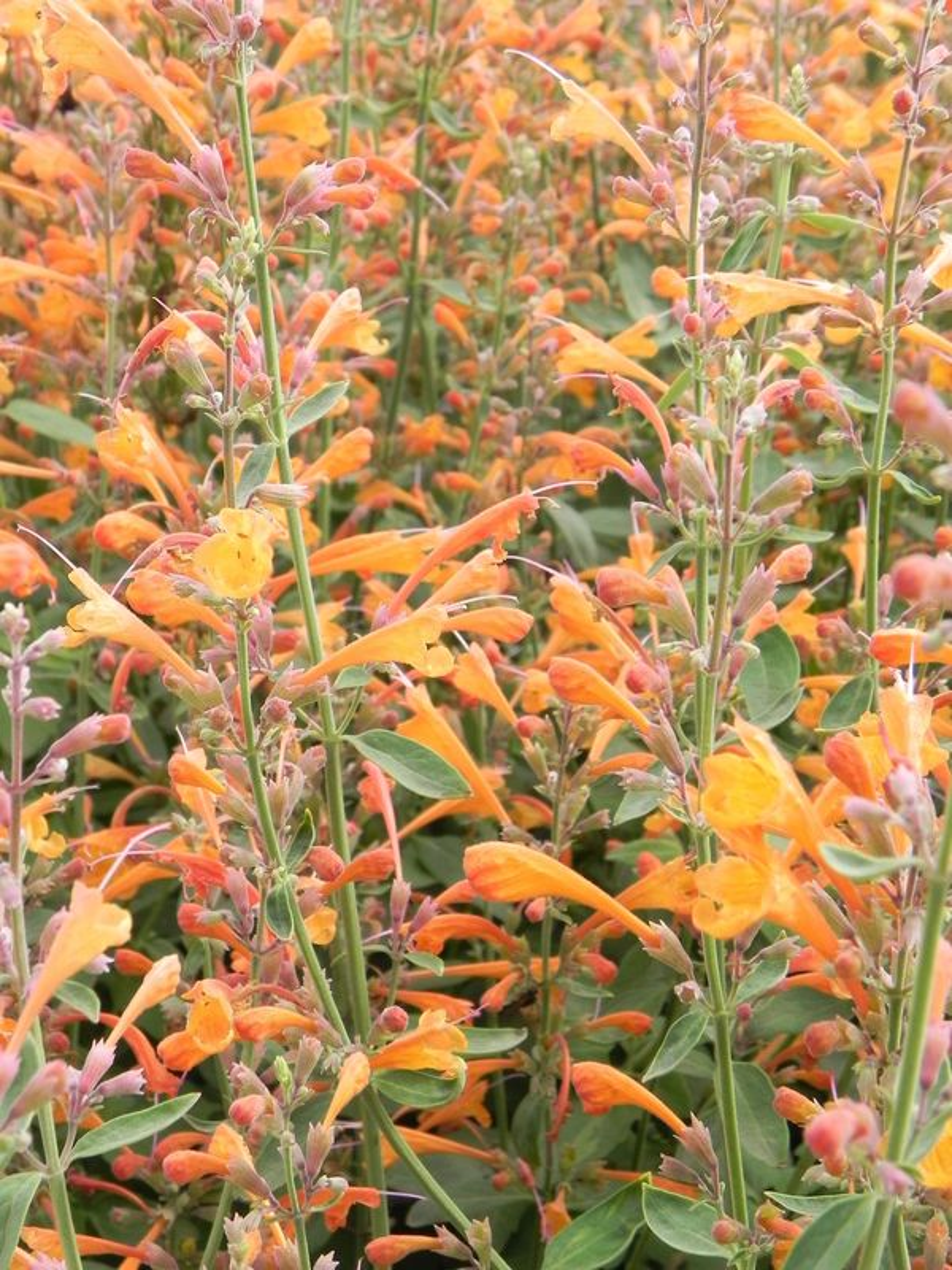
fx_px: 2127
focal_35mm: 58
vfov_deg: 33.2
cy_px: 635
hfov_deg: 25.2
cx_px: 476
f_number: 6.3
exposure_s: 1/200
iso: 160
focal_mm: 10.3
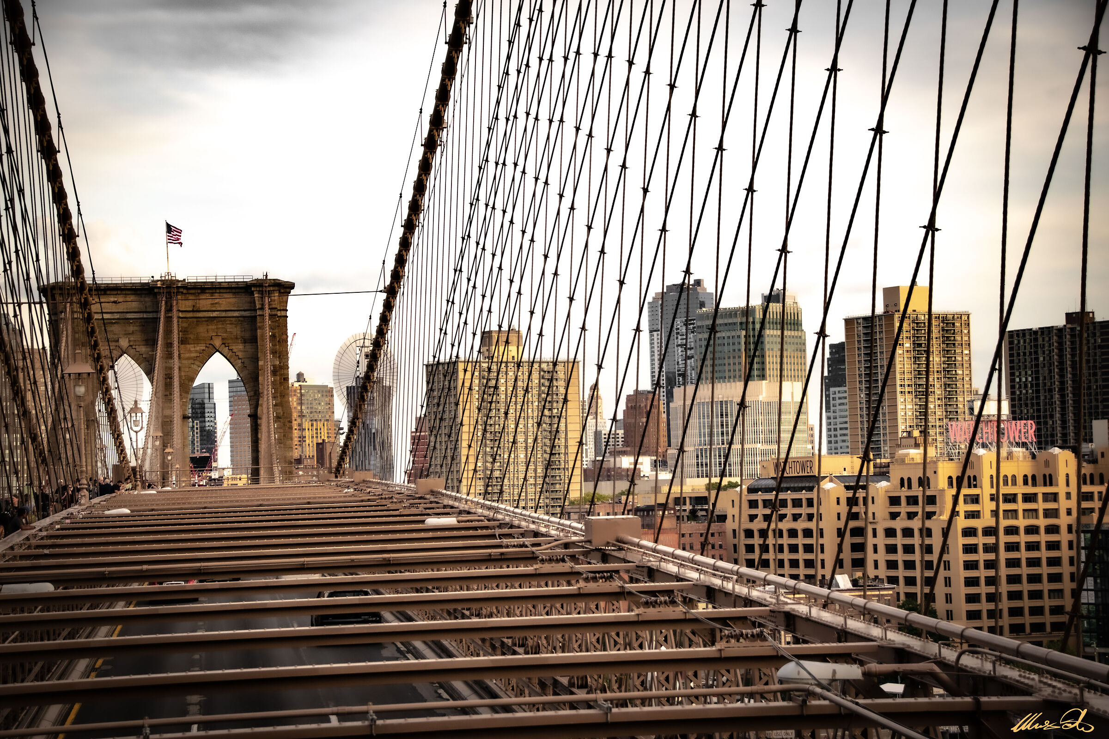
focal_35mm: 93
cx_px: 554
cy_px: 370
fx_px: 2865
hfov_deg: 21.9
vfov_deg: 14.7
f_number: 9
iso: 400
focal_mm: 62
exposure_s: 1/125
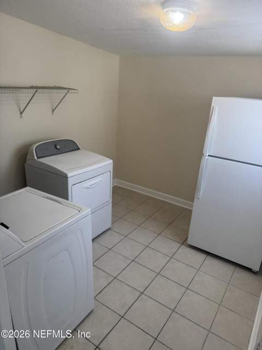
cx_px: 131
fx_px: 242
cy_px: 175
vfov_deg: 71.6
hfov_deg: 56.8
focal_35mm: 24
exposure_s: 1/120
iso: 64
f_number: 1.78
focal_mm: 6.76
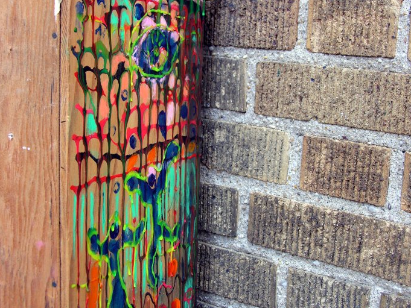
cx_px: 238
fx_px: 641
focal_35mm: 54
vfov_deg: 27.0
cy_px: 159
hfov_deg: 35.5
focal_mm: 11.8
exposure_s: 1/17.1
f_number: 3
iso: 50
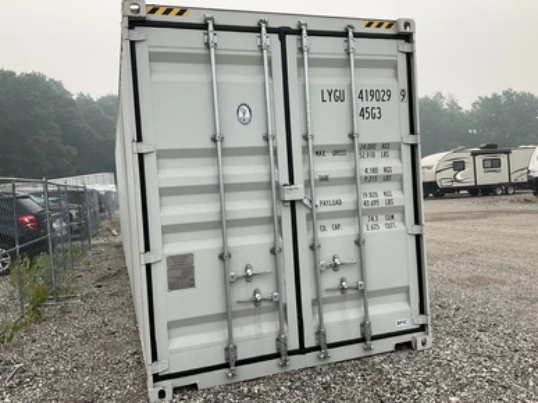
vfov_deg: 46.8
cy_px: 196
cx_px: 268
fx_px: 466
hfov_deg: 60.0
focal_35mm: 30
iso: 25
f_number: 1.8
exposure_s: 1/318
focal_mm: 3
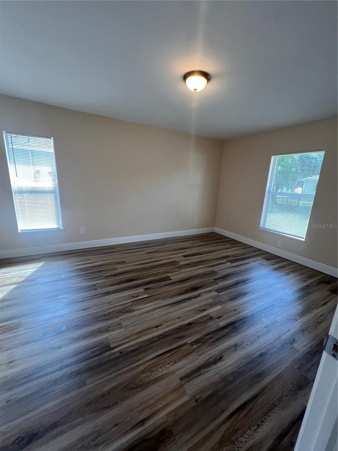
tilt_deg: -13.5
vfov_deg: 106.2
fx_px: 169
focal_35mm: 13
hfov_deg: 89.9
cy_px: 226
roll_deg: -2.0
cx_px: 169
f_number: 1.8
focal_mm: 1.57
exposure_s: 1/120
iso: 160
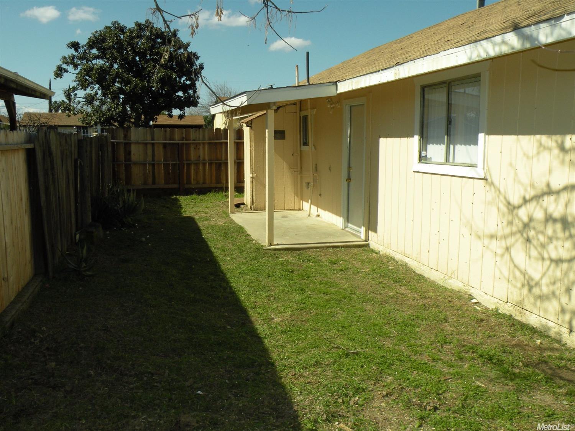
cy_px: 216
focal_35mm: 33
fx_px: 548
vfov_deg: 42.9
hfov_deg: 55.4
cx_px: 288
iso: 94
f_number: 4.5
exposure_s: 1/906
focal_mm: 5.8
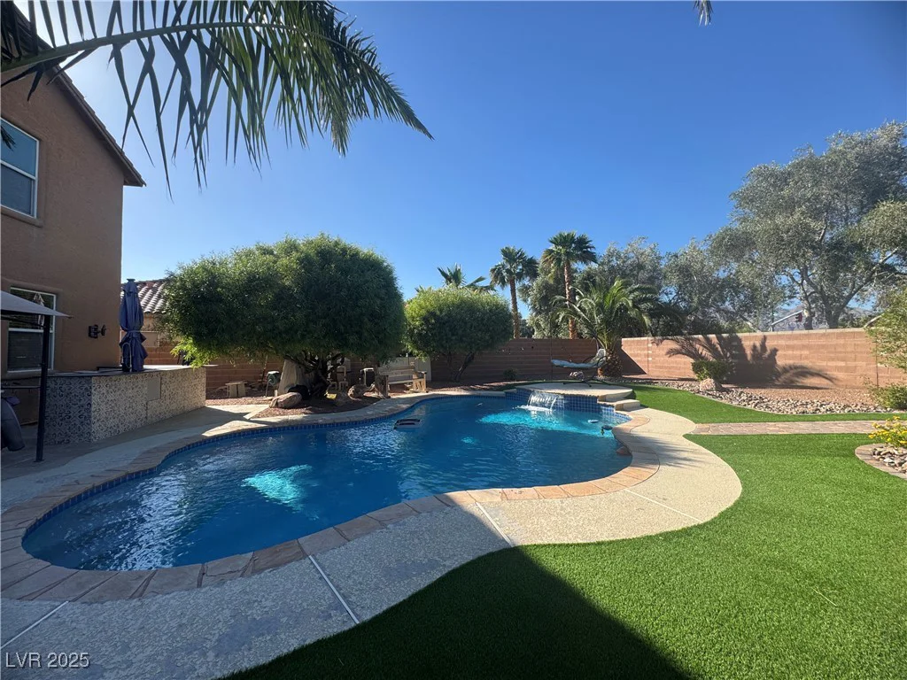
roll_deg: -0.4
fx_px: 367
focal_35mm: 14
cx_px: 454
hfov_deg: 102.1
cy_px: 340
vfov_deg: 85.7
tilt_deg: +1.1
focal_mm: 2.22
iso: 40
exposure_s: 1/944
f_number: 2.2
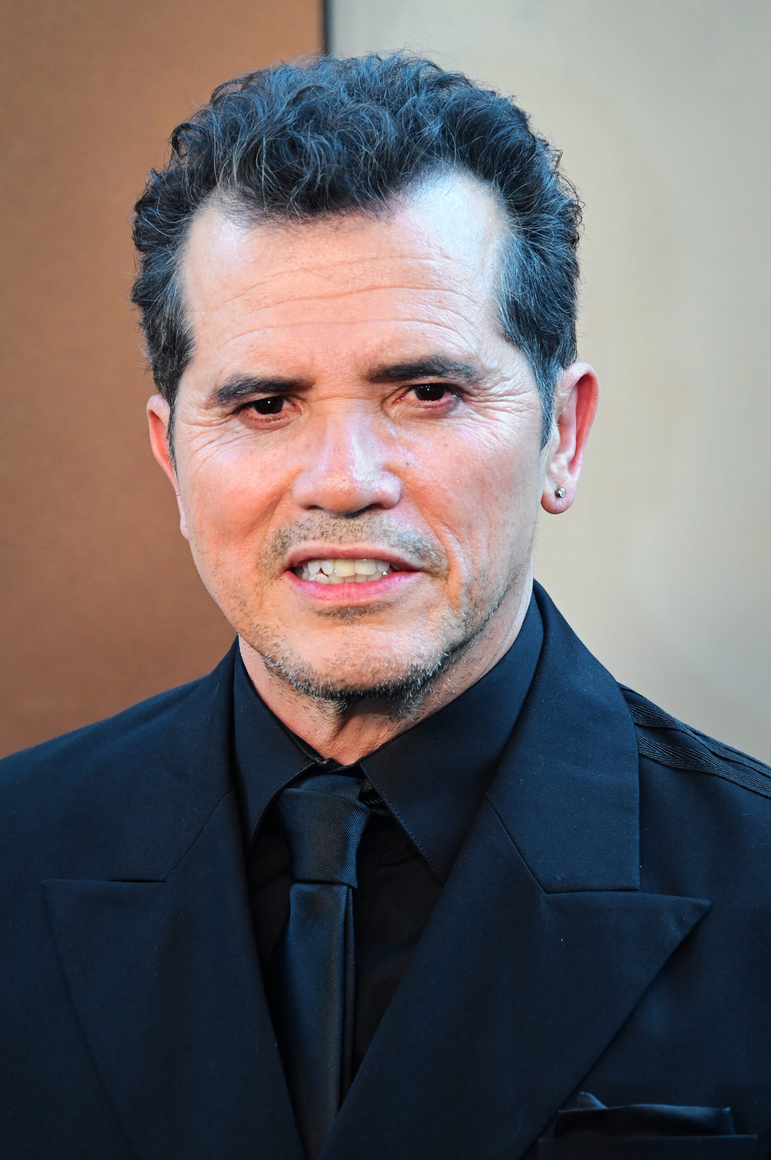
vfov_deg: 10.3
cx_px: 386
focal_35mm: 200
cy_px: 580
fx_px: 6434
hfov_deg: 6.9
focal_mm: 200
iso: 2500
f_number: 6.3
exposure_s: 1/200
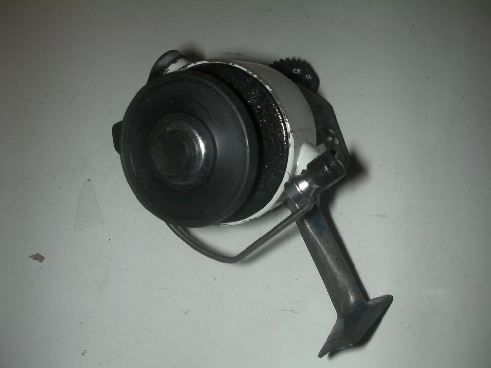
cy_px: 184
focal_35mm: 38
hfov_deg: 49.0
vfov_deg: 37.7
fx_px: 539
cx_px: 246
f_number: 5.6
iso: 200
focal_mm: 6.3
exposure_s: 1/30
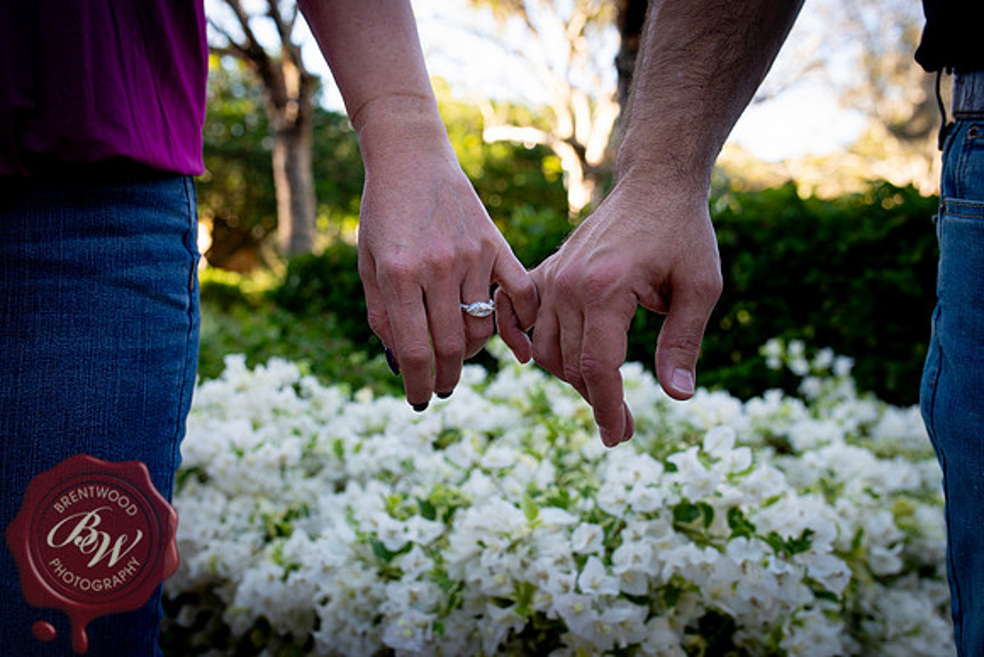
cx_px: 492
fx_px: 957
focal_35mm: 35
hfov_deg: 54.4
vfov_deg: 37.9
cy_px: 328
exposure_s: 1/60
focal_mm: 35
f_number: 4.5
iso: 125
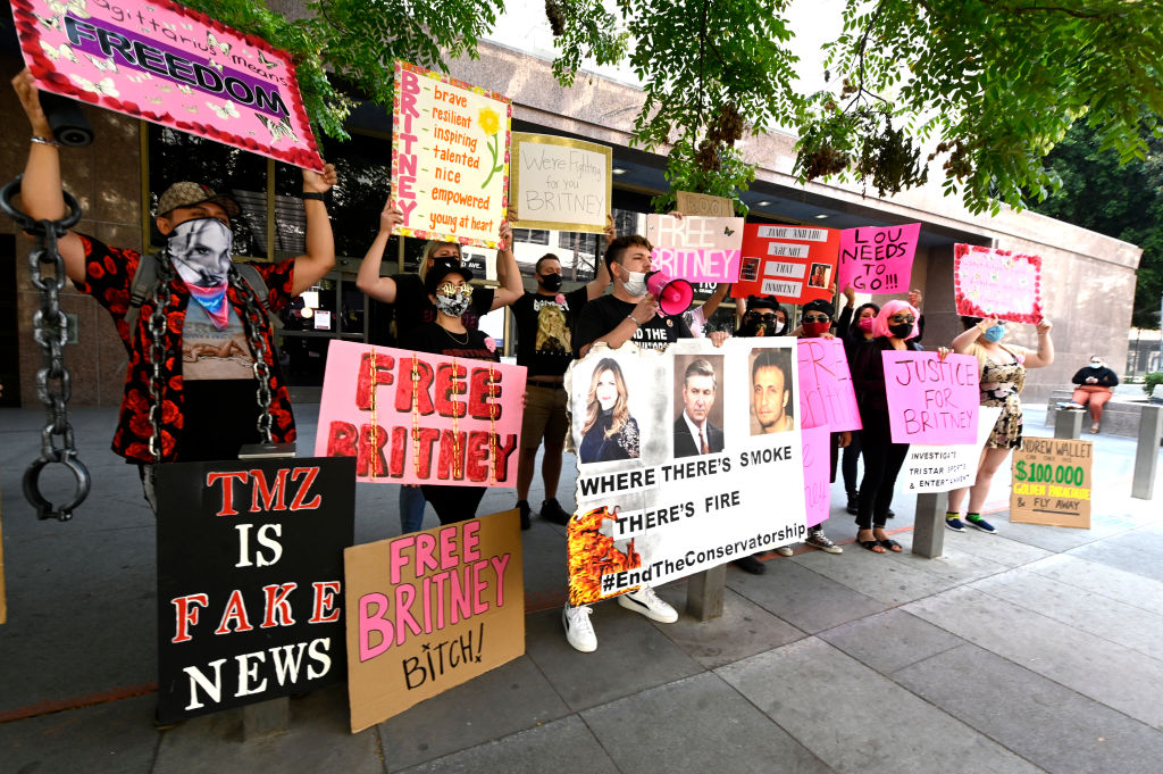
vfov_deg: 70.3
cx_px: 582
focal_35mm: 17
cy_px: 387
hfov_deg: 93.3
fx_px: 549
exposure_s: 1/160
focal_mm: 17
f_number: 8
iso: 800
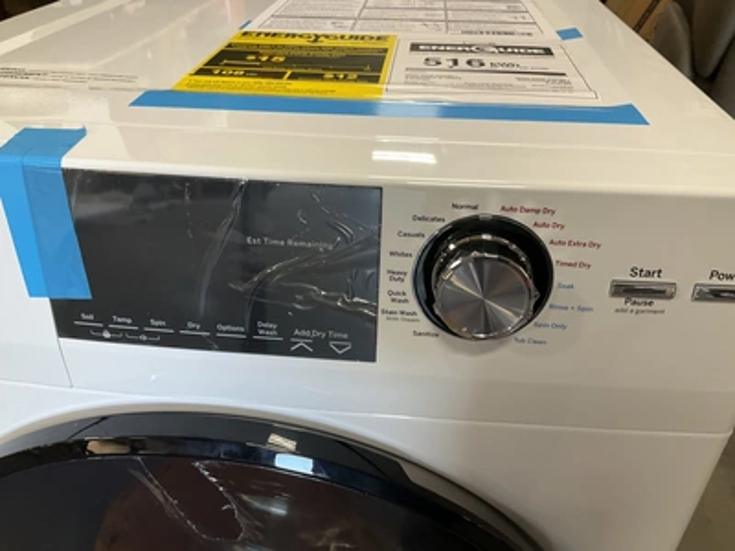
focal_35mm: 29
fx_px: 616
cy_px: 276
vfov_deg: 48.2
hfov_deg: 61.7
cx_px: 368
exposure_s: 1/60
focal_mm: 3
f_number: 1.8
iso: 100
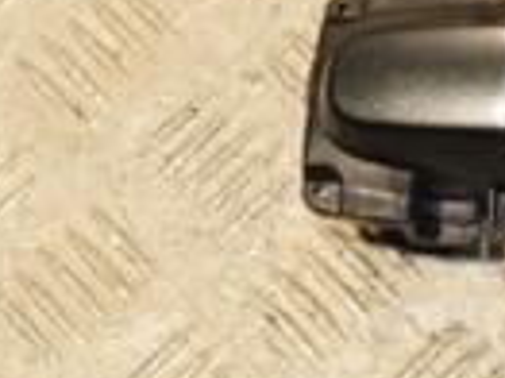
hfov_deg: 13.2
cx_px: 636
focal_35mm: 145
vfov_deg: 10.2
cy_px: 158
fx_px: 2113
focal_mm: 22
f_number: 7.1
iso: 800
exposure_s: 1/200
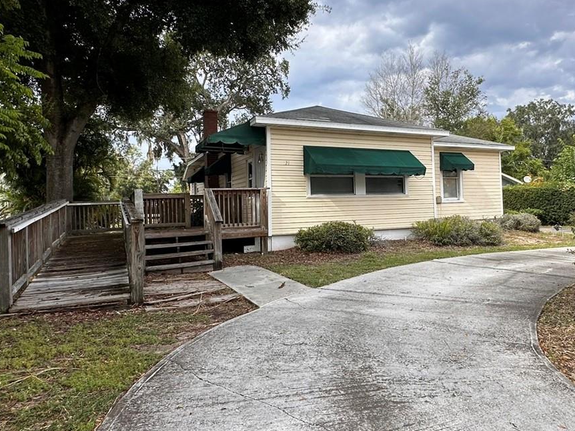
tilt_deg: +3.2
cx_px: 344
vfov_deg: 52.9
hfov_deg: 66.7
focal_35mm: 26
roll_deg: +1.7
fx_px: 432
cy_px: 193
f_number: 2.2
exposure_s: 1/1072
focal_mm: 2.22
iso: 40
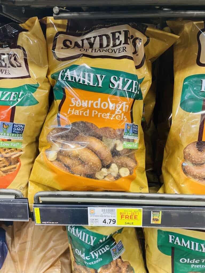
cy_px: 136
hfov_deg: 53.1
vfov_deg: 67.3
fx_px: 205
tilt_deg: -28.8
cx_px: 102
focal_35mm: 26
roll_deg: +1.7
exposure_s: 1/60
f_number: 1.6
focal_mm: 4.2
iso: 250
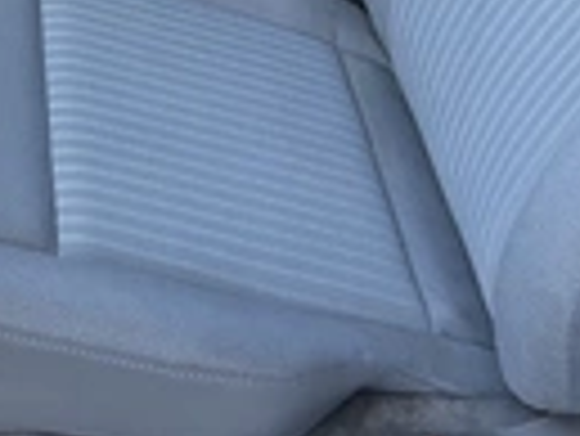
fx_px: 1509
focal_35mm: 90
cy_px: -31
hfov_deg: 20.8
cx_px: -49
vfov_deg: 16.0
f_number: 1.8
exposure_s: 1/176
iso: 20
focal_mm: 3
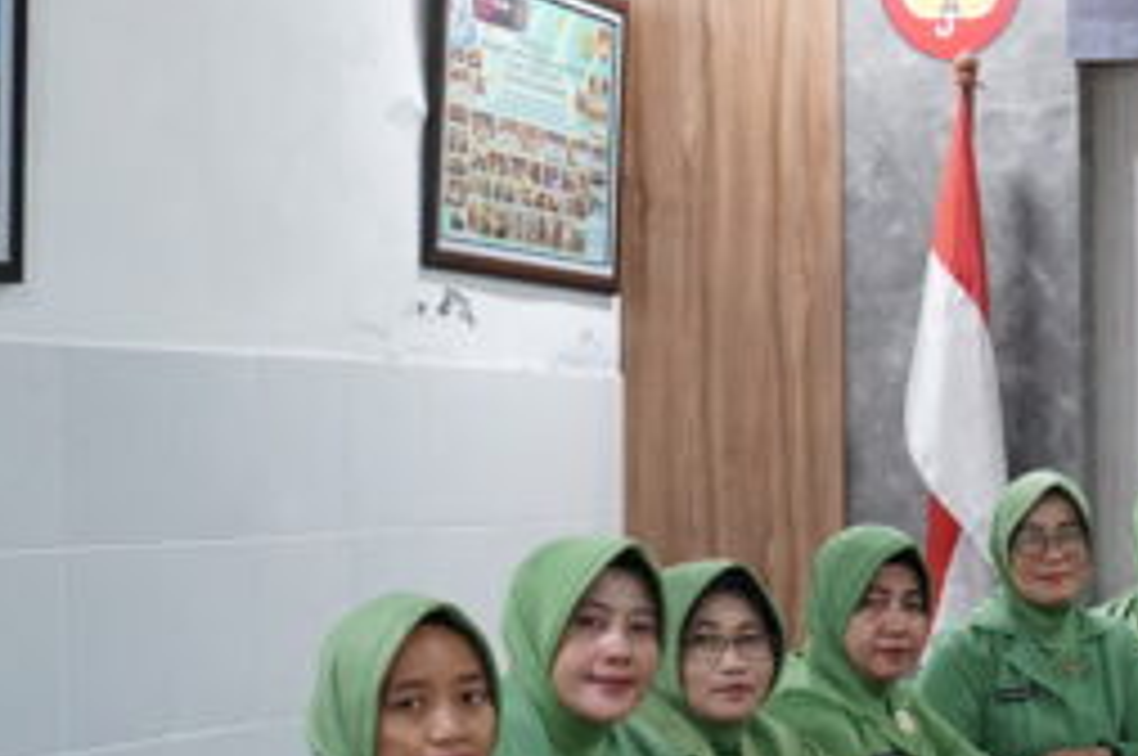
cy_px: 522
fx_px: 3094
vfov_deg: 13.9
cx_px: 1417
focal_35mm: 98
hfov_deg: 19.5
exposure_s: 1/30
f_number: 9
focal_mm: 37
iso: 4000
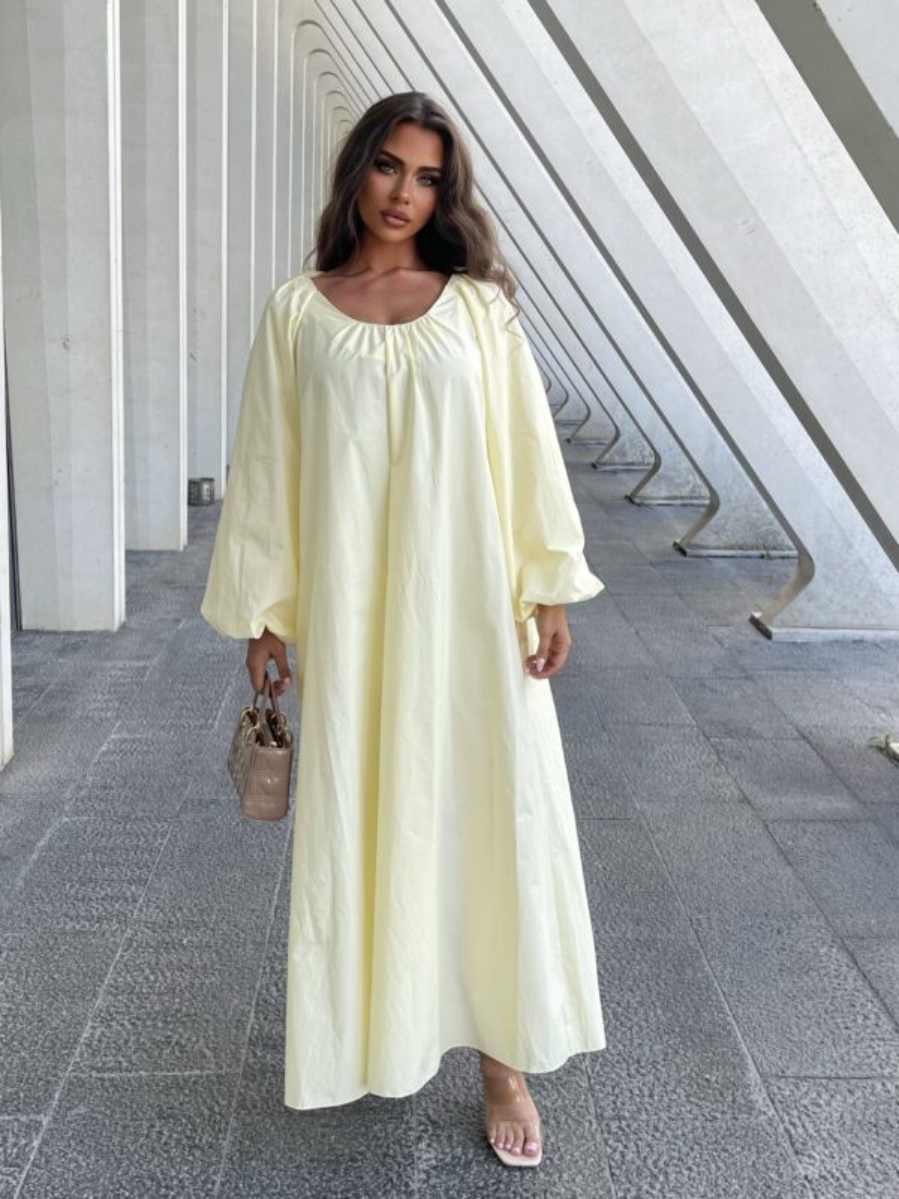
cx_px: 450
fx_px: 866
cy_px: 600
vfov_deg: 69.4
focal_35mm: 25
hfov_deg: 54.9
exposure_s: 1/217
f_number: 1.6
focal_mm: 5.1
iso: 32
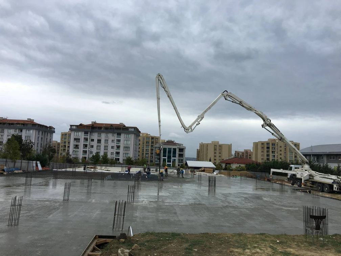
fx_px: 286
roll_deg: -2.6
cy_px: 128
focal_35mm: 29
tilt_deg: +7.8
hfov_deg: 61.7
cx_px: 170
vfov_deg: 48.2
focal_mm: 4.15
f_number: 2.2
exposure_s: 1/718
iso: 25
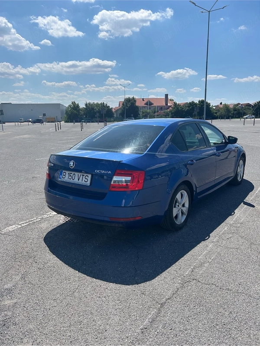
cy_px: 173
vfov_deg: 67.3
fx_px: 260
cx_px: 130
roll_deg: +0.0
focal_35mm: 26
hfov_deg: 53.1
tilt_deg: -10.7
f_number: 1.5
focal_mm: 5.7
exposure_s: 1/6211
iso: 50
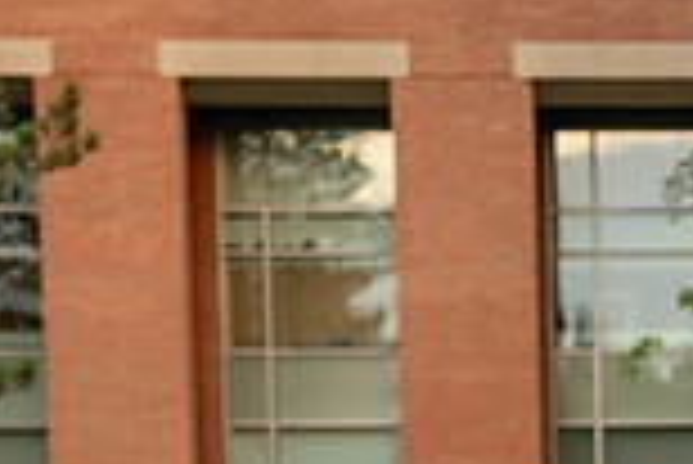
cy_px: 822
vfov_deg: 7.4
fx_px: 3487
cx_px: 891
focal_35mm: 181
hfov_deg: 11.1
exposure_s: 1/320
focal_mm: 48
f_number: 3.2
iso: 800
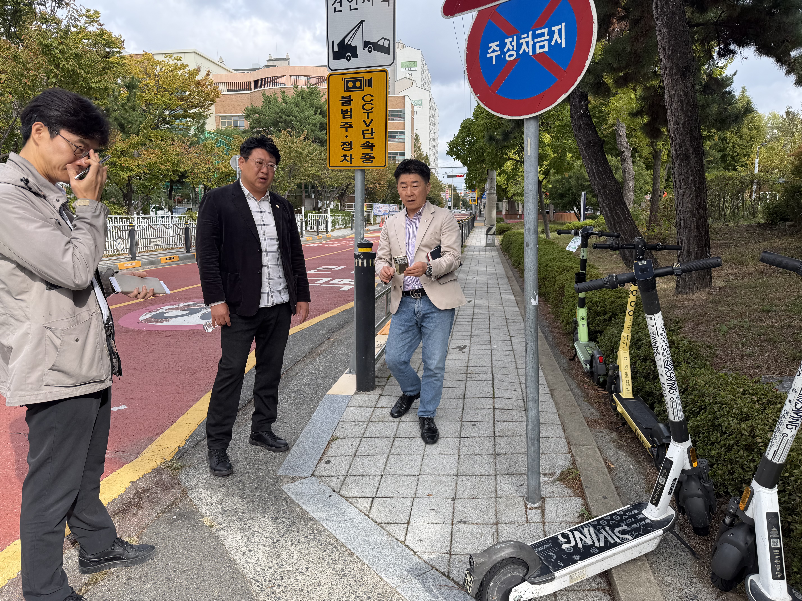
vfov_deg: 56.8
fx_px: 556
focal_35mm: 24
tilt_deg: -8.0
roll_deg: +0.6
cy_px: 300
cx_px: 401
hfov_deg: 71.6
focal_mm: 6.76
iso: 80
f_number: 1.78
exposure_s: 1/1192
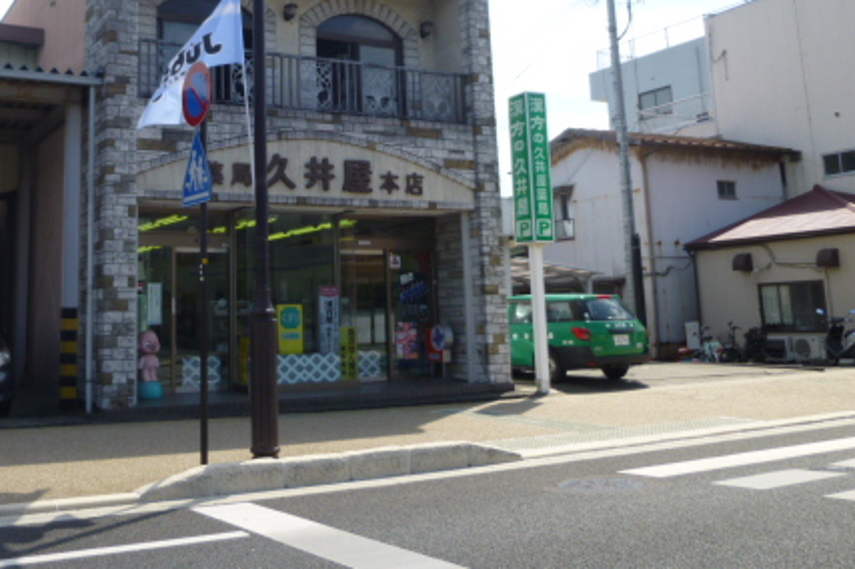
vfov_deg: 33.4
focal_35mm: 39
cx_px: 316
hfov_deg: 49.1
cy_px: 138
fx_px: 926
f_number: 3.1
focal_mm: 4.5
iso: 100
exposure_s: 1/1300
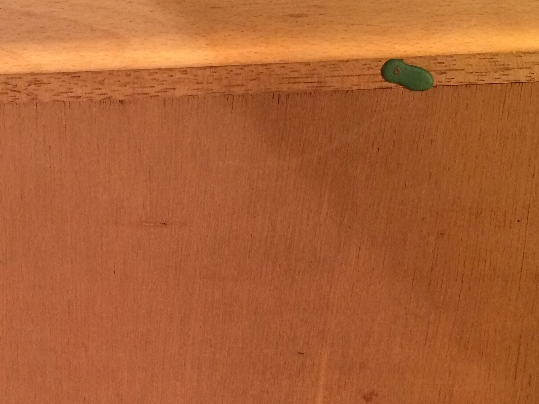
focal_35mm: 64
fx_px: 996
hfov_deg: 29.7
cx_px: 119
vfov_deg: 22.4
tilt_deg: -73.0
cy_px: 366
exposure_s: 1/33
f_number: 2.2
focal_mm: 4.15
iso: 80
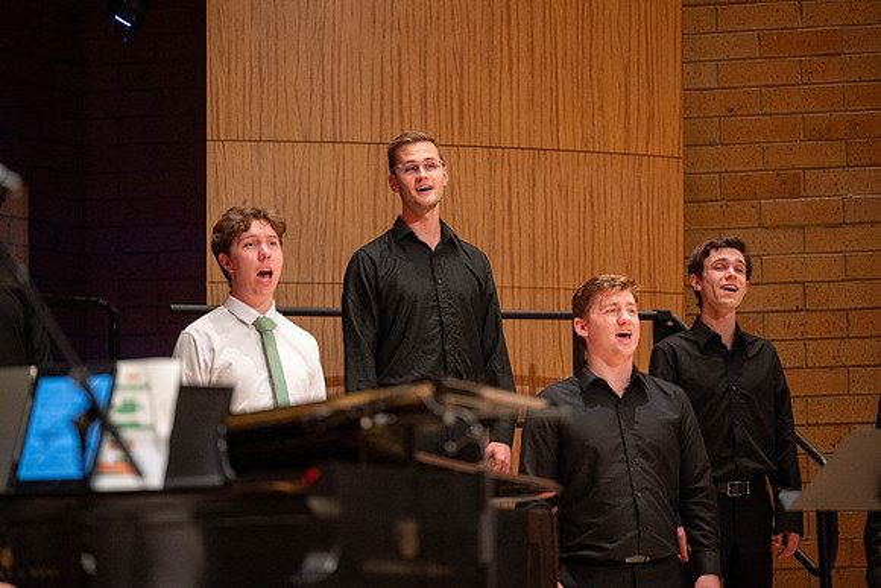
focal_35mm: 200
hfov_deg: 10.3
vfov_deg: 6.9
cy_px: 294
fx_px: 4895
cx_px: 440
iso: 5000
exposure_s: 1/500
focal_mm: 200
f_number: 2.8
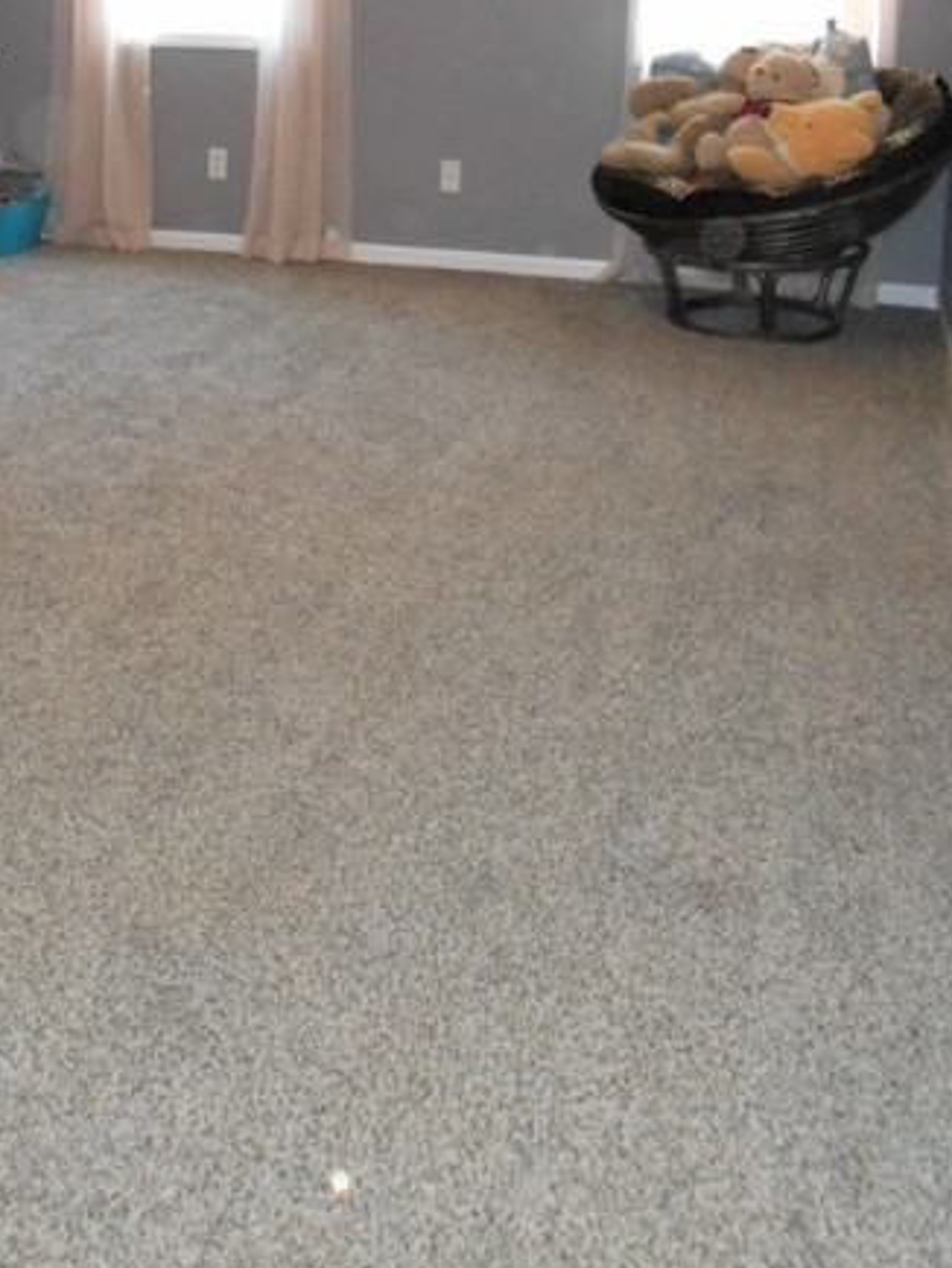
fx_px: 1685
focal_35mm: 46
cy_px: 161
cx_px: 228
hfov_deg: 31.0
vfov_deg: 38.7
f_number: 3.2
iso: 320
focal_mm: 4.6
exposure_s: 1/25
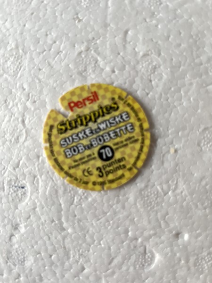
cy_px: 142
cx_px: 106
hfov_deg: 53.1
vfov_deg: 67.3
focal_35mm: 26
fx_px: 212
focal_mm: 5.1
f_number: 1.6
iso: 500
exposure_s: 1/41
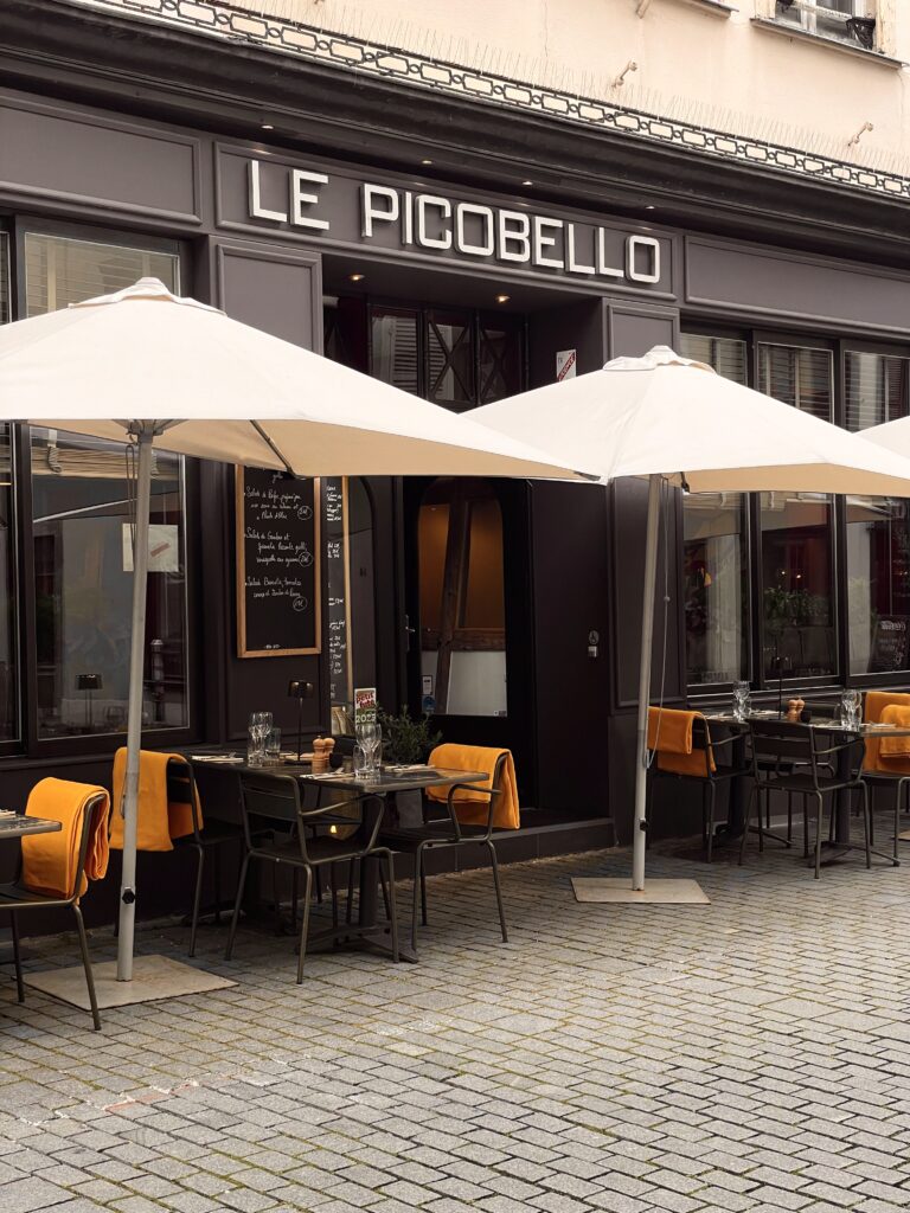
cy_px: 606
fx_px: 1823
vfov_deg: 36.8
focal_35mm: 52
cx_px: 455
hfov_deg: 28.0
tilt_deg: +0.0
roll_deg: +1.5
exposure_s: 1/125
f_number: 2
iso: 32
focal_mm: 6
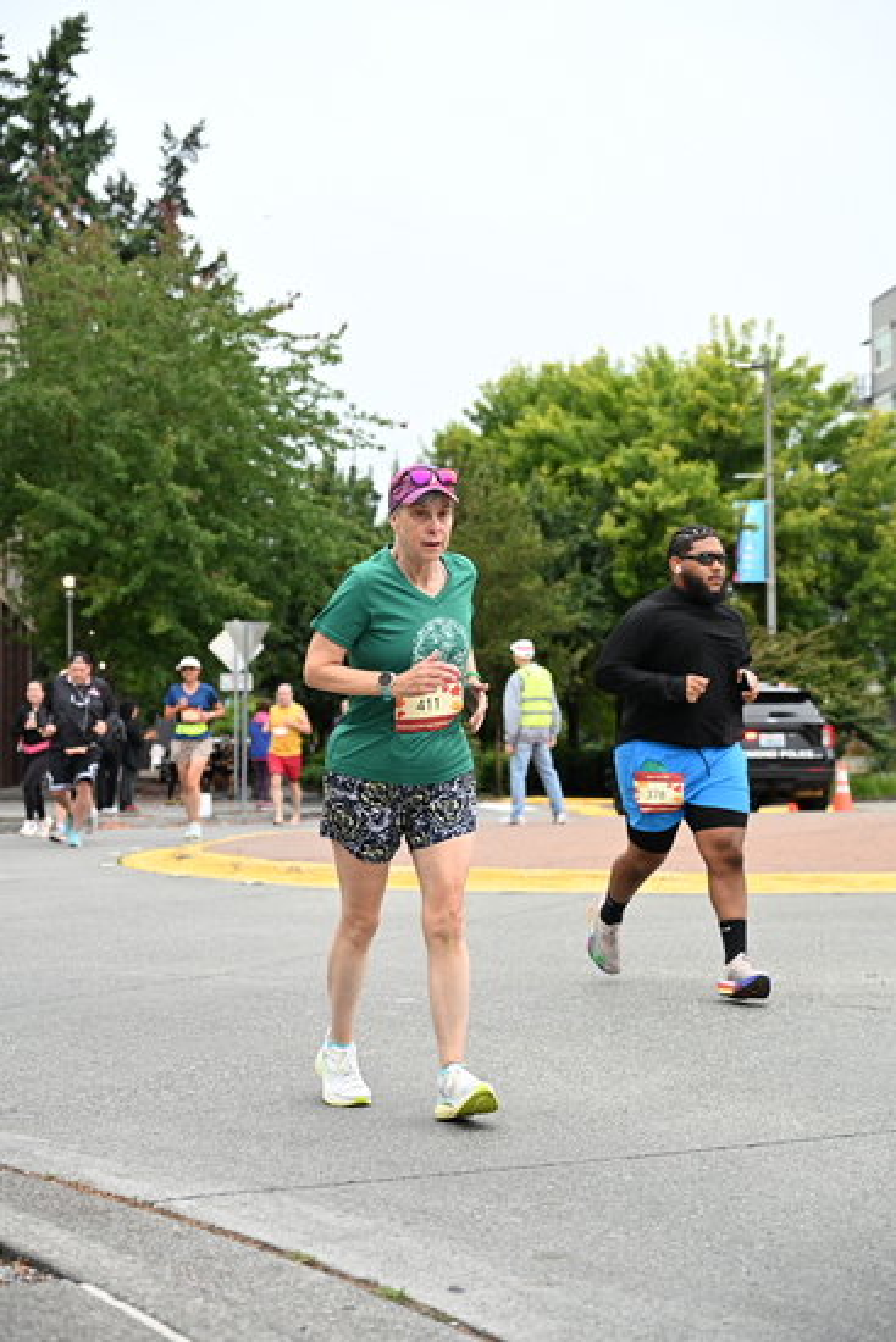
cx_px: 448
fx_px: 2238
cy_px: 671
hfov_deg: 22.6
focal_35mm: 60
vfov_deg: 33.4
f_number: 4
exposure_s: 1/800
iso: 1600
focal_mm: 60
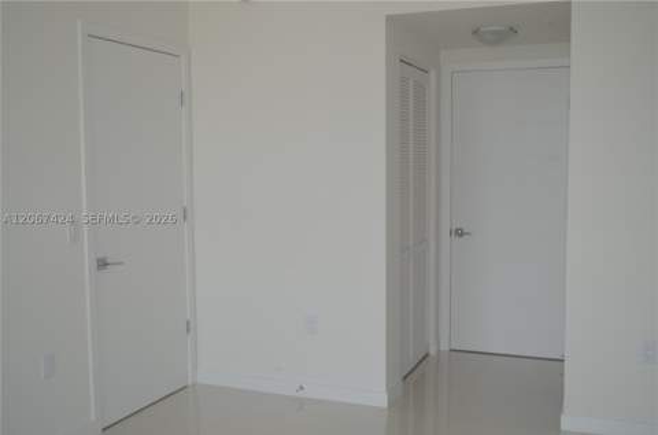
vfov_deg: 34.0
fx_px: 711
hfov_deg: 49.7
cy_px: 218
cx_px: 329
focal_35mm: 39
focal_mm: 26
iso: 100
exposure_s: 1/60
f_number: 4.2
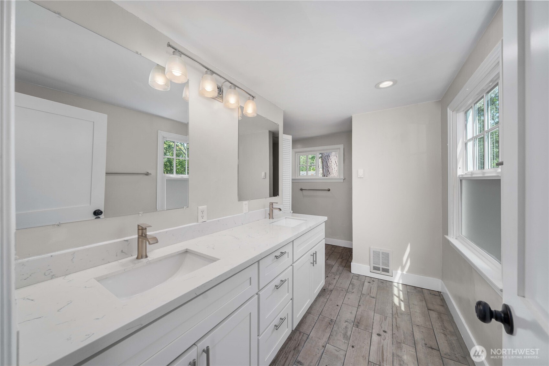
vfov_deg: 90.0
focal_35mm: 12
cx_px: 274
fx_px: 183
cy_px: 183
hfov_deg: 112.6
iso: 500
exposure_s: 1/30
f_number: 7.1
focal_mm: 12
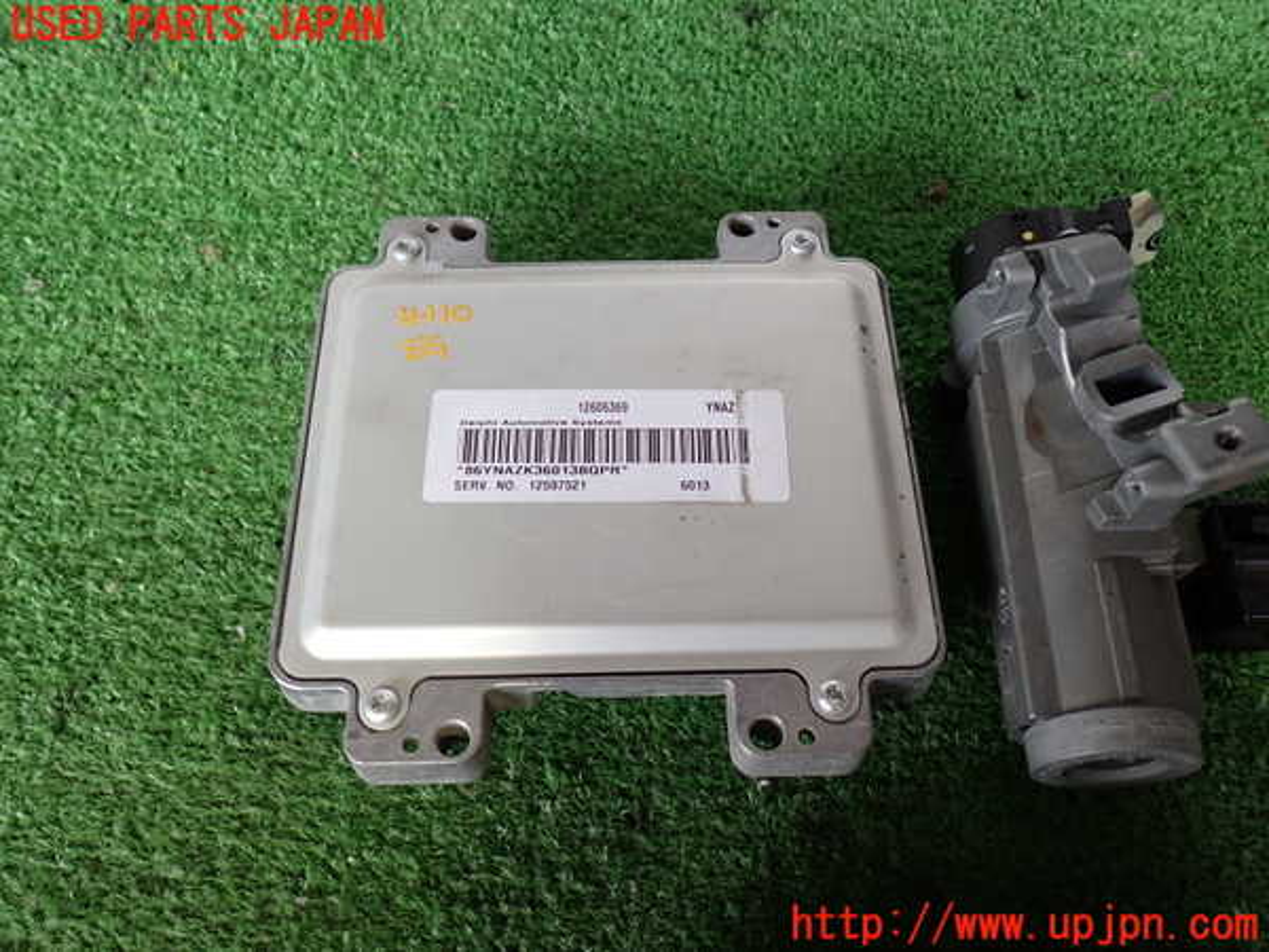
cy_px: 476
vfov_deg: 46.8
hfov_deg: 60.0
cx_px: 634
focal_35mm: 30
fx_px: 1100
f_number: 2.3
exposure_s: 1/40
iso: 200
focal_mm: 5.4
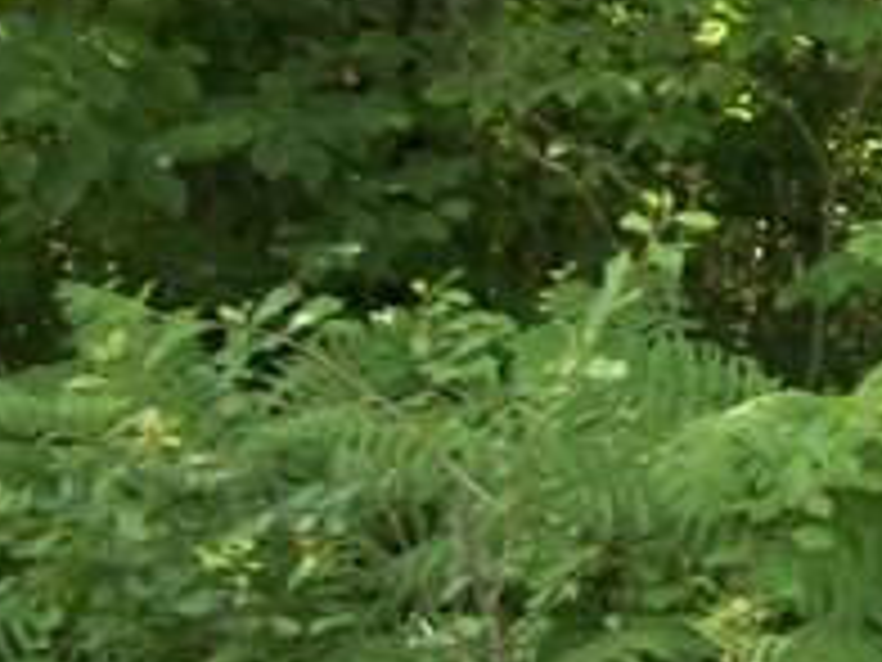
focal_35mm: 167
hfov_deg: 10.4
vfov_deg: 8.9
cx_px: 2016
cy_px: 108
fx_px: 4255
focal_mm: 5.7
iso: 80
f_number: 2.9
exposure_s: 1/100
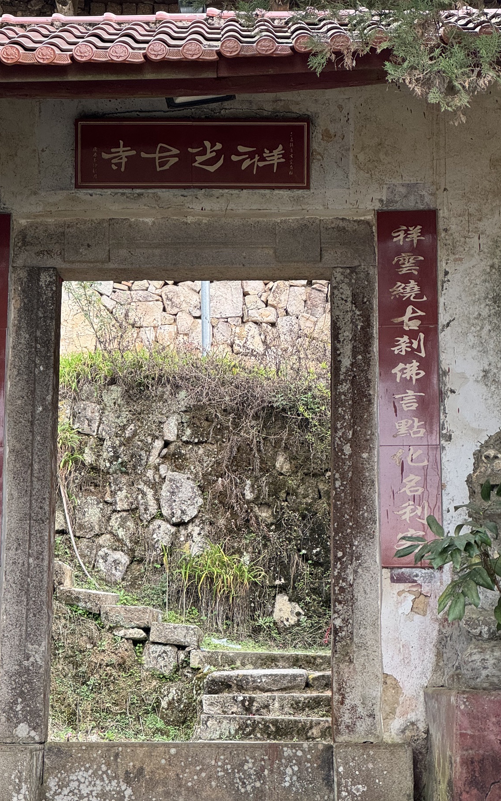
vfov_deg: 23.0
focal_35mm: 90
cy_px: 378
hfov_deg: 14.5
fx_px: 1966
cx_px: 200
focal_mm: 9
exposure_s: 1/99
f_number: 2.8
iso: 125
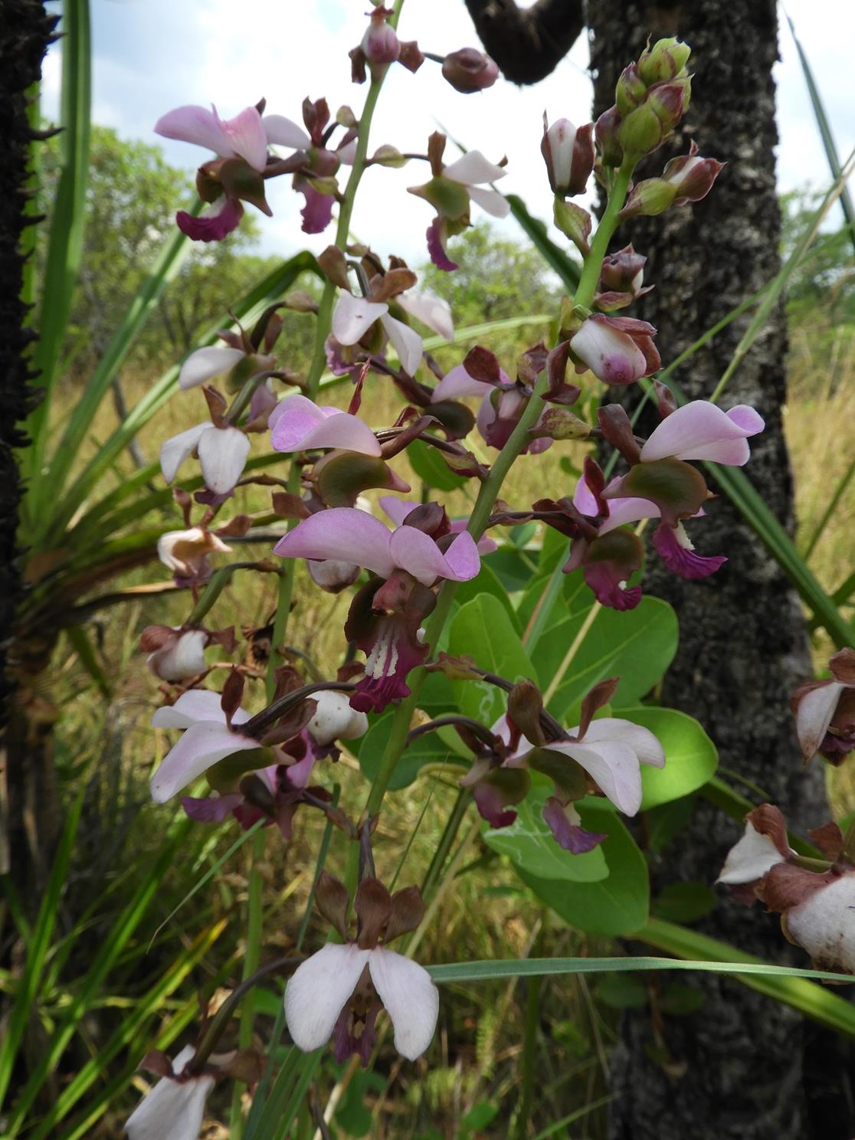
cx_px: 428
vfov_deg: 71.6
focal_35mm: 24
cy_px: 570
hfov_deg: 56.8
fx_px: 790
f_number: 3.3
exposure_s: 1/800
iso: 100
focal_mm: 4.3
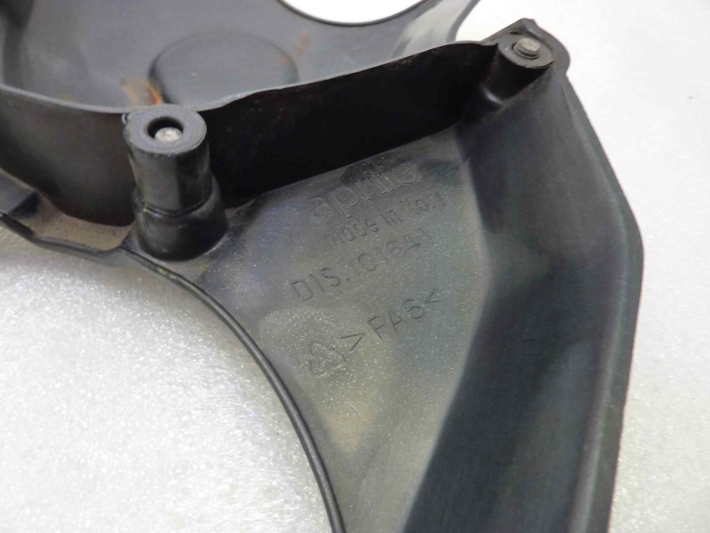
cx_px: 355
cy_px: 266
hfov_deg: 69.4
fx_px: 513
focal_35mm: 25
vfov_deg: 54.9
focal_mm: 4.1
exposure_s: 1/8
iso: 125
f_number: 3.3
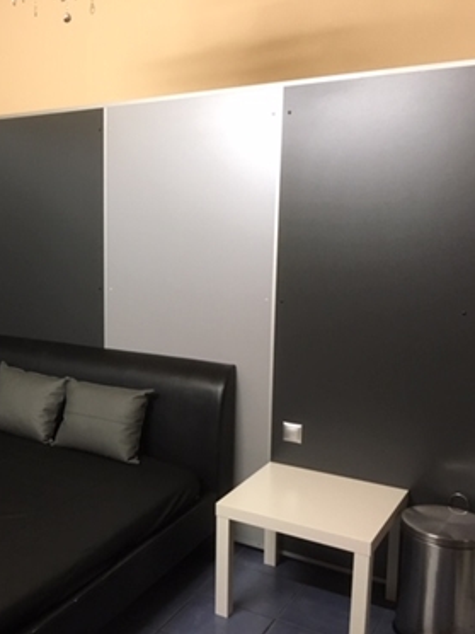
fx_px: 714
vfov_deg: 47.9
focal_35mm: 39
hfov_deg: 34.8
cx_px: 53
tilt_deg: -8.7
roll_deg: +1.0
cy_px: 316
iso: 250
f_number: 2.2
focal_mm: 4.15
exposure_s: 1/33
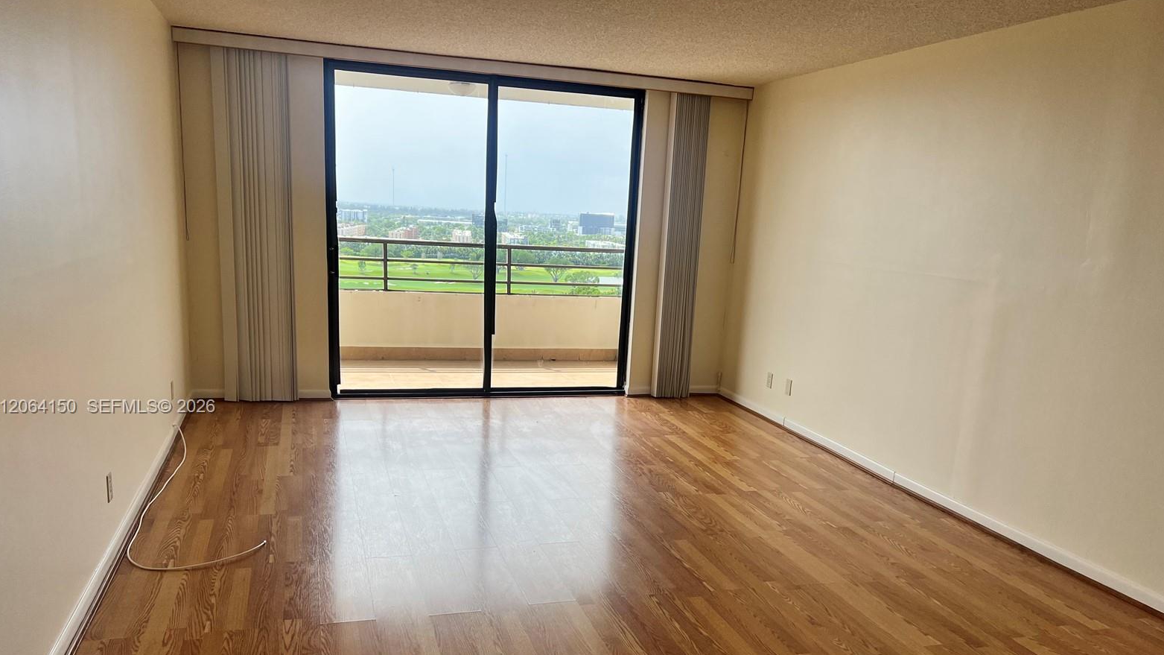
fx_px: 895
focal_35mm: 29
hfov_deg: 66.1
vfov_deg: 39.9
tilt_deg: -12.3
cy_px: 408
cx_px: 579
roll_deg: -4.0
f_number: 1.5
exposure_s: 1/733
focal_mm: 5.7
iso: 50
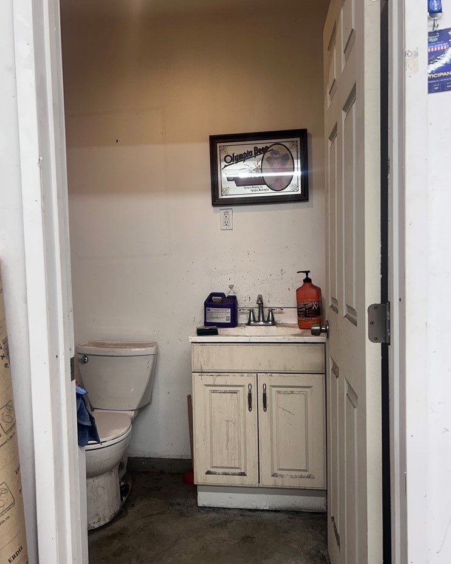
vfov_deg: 62.2
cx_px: 229
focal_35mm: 28
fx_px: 467
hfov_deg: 51.5
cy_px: 284
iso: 80
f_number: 1.5
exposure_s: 1/120
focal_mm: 5.7
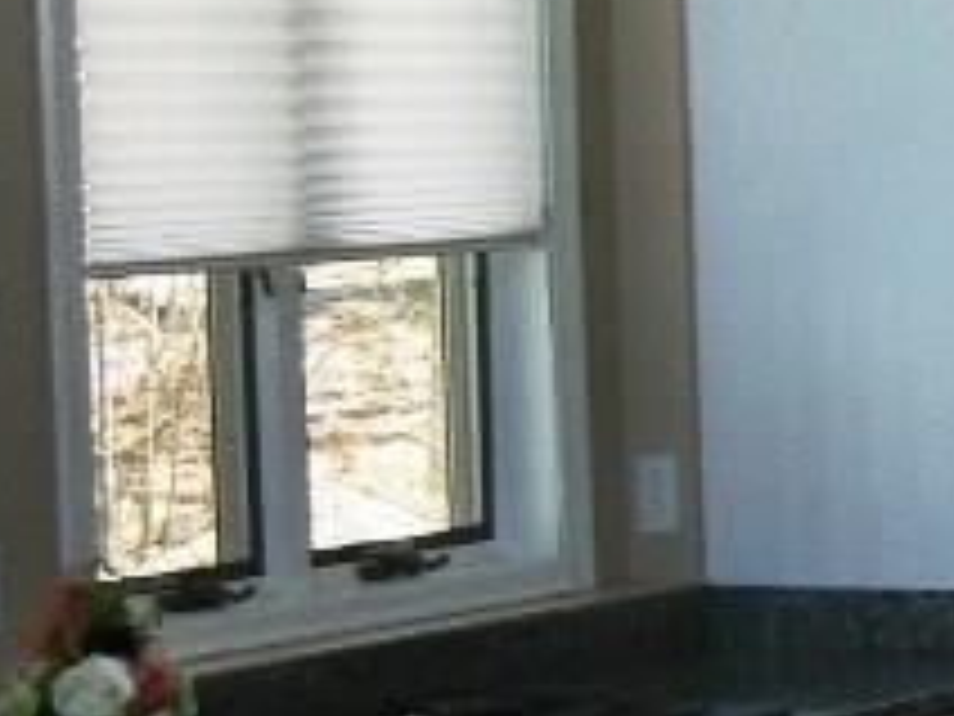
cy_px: 216
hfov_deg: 11.0
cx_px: 1314
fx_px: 4795
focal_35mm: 174
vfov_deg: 8.5
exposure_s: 1/80
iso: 80
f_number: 4
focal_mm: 6
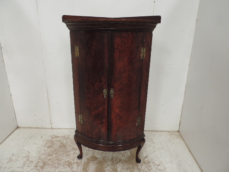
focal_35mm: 24
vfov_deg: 56.8
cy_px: 86
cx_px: 114
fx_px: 159
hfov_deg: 71.6
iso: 200
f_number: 3
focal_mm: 4.3
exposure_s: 1/30
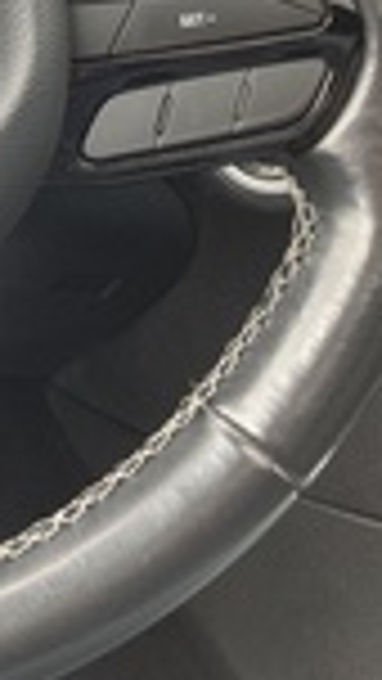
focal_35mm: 85
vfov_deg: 24.0
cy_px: 16
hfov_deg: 12.7
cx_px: -351
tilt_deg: -22.5
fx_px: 1530
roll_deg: -2.2
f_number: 1.8
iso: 80
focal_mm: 3.99
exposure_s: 1/121
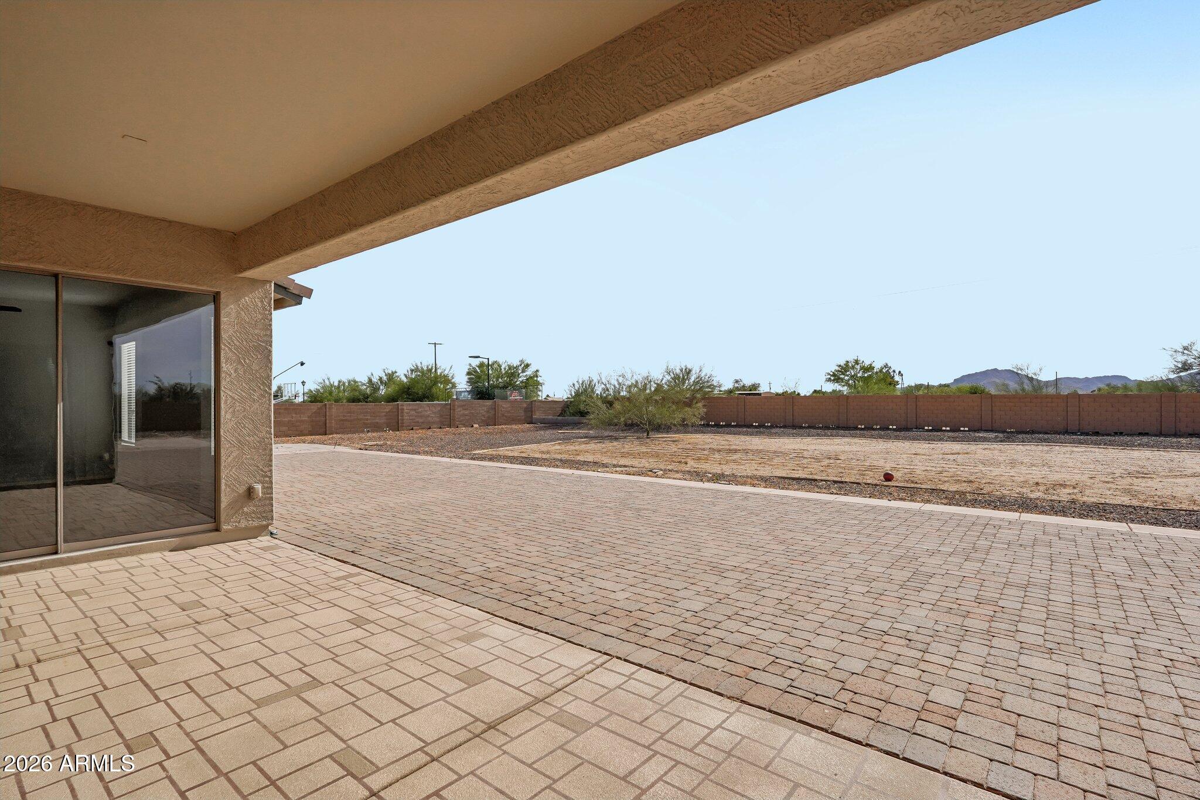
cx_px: 600
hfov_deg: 91.6
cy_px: 400
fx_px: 583
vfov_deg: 68.9
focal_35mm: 18
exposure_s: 1/2000
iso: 400
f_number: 8
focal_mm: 17.5
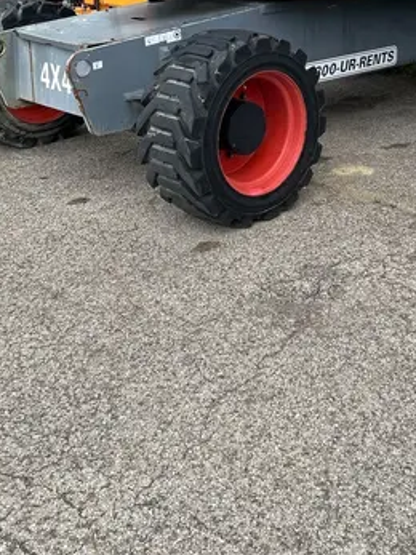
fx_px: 882
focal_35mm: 55
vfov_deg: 33.0
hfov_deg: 26.4
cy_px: 44
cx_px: 267
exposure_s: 1/276
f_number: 1.5
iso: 50
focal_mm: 5.7
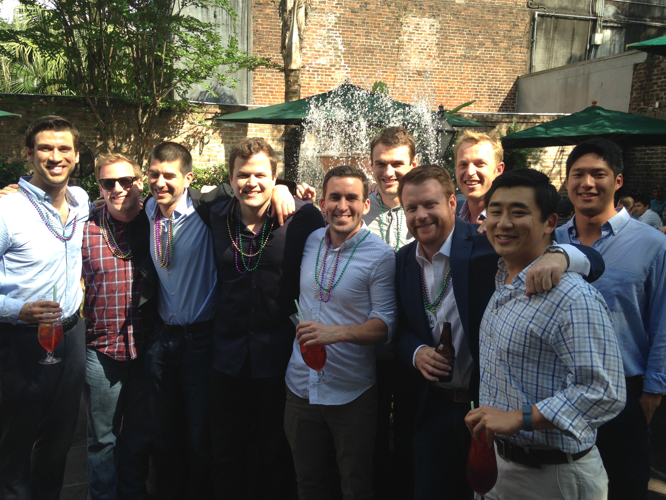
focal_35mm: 33
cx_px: 333
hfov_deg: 55.4
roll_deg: +1.3
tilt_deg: -9.4
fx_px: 635
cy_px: 250
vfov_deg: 42.9
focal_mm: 4.12
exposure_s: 1/444
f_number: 2.4
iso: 50
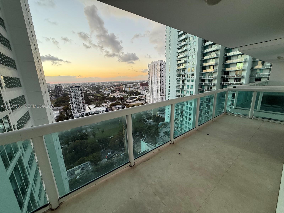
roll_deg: +1.7
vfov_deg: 85.7
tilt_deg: -13.2
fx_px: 115
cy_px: 106
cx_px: 142
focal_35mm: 14
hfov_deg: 102.1
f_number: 2.2
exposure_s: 1/99
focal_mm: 2.22
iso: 125
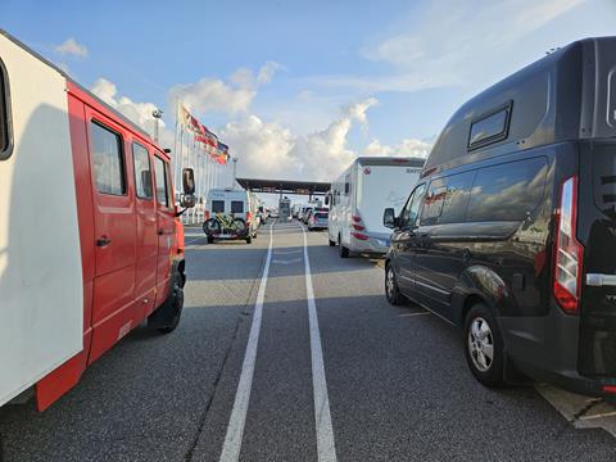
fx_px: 409
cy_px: 231
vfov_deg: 58.9
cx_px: 308
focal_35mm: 23
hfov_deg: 73.9
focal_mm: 5.4
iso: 25
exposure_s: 1/861
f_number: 1.8
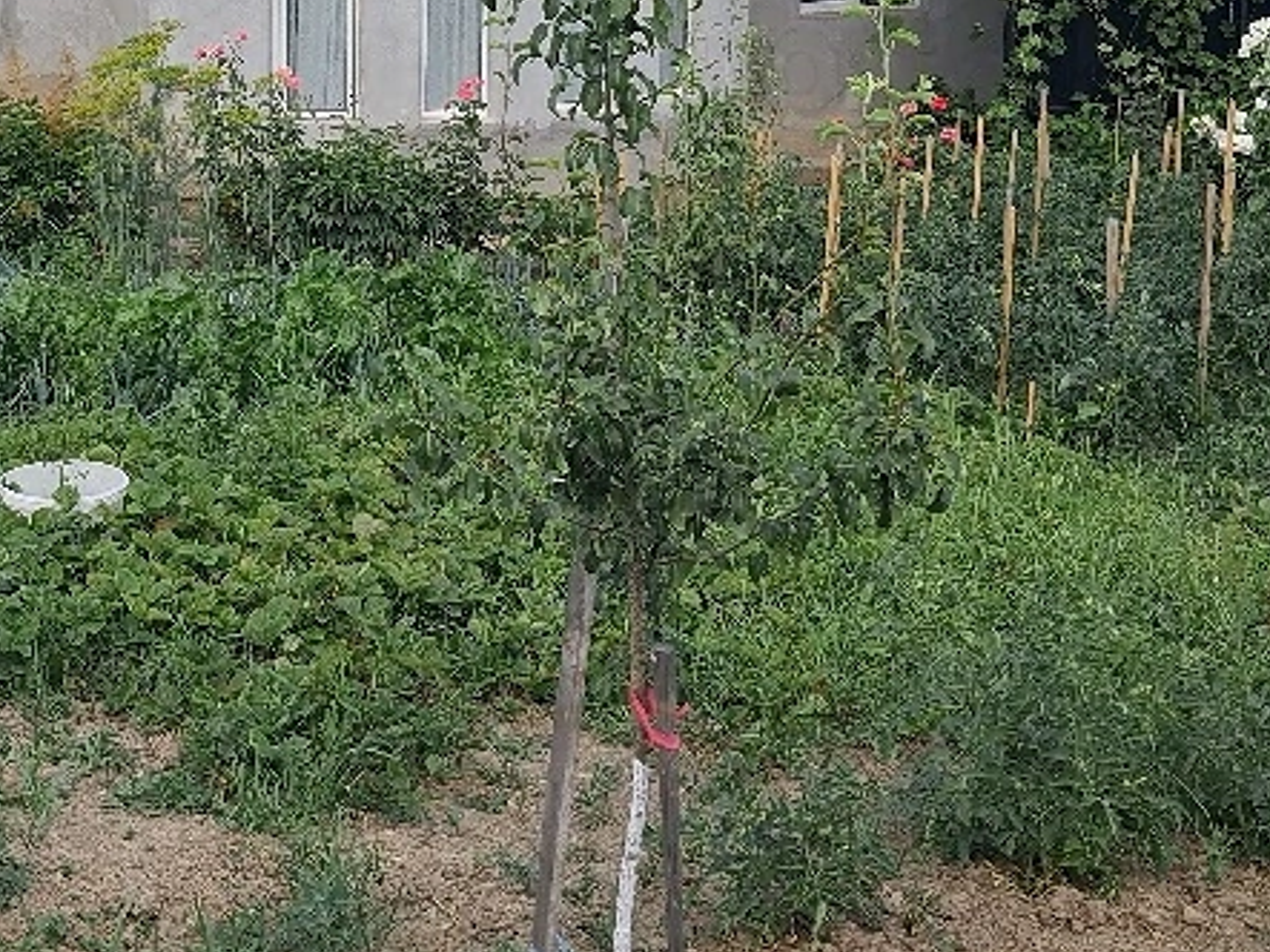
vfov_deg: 23.1
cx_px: 350
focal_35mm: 61
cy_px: 20
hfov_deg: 31.2
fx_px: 2237
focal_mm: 4
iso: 20
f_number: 1.8
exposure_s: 1/278
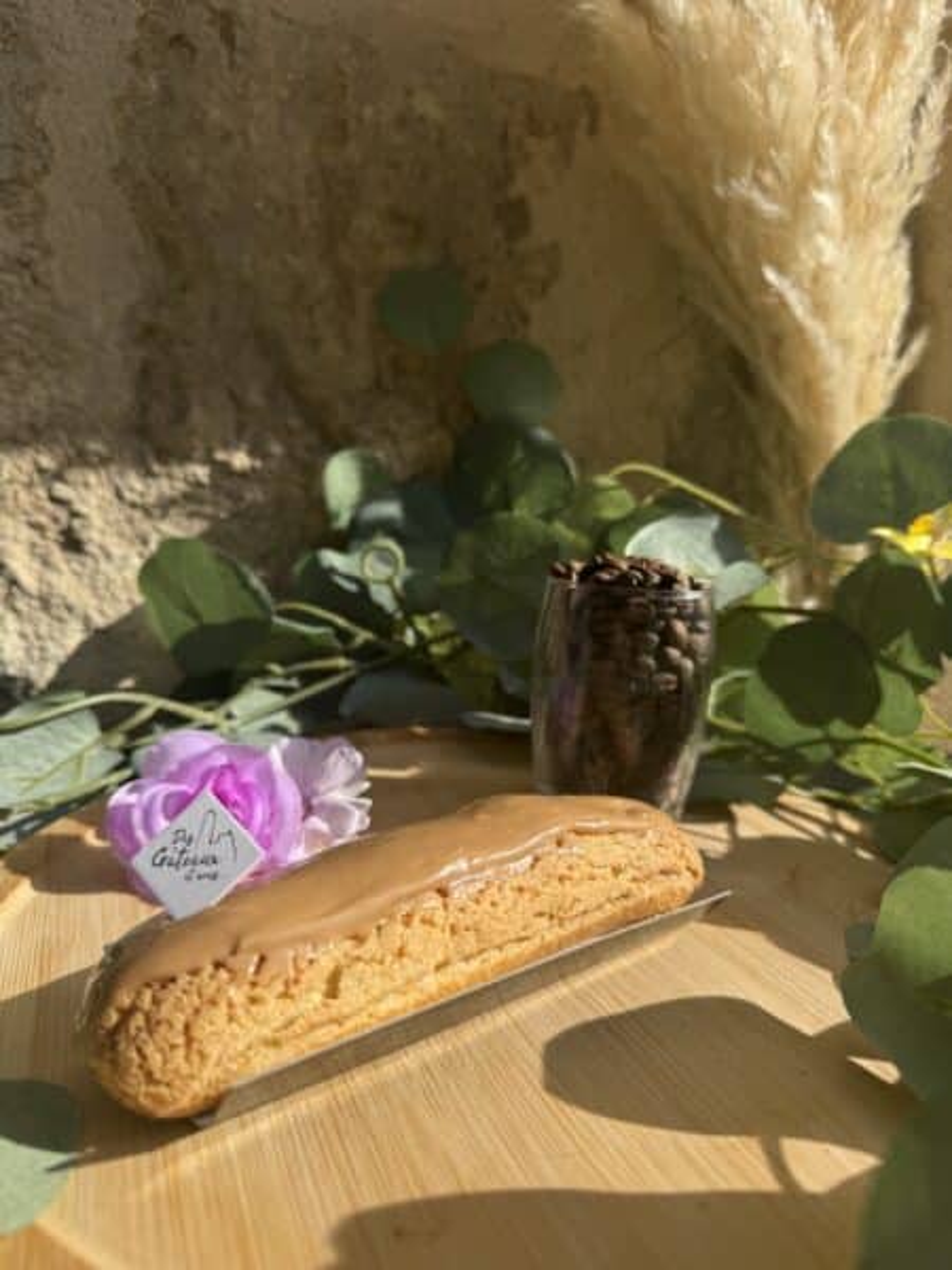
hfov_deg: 56.8
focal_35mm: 24
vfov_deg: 71.6
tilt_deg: -9.6
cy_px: 635
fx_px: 880
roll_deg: -3.2
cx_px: 476
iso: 80
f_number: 1.78
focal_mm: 6.76
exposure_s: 1/3279
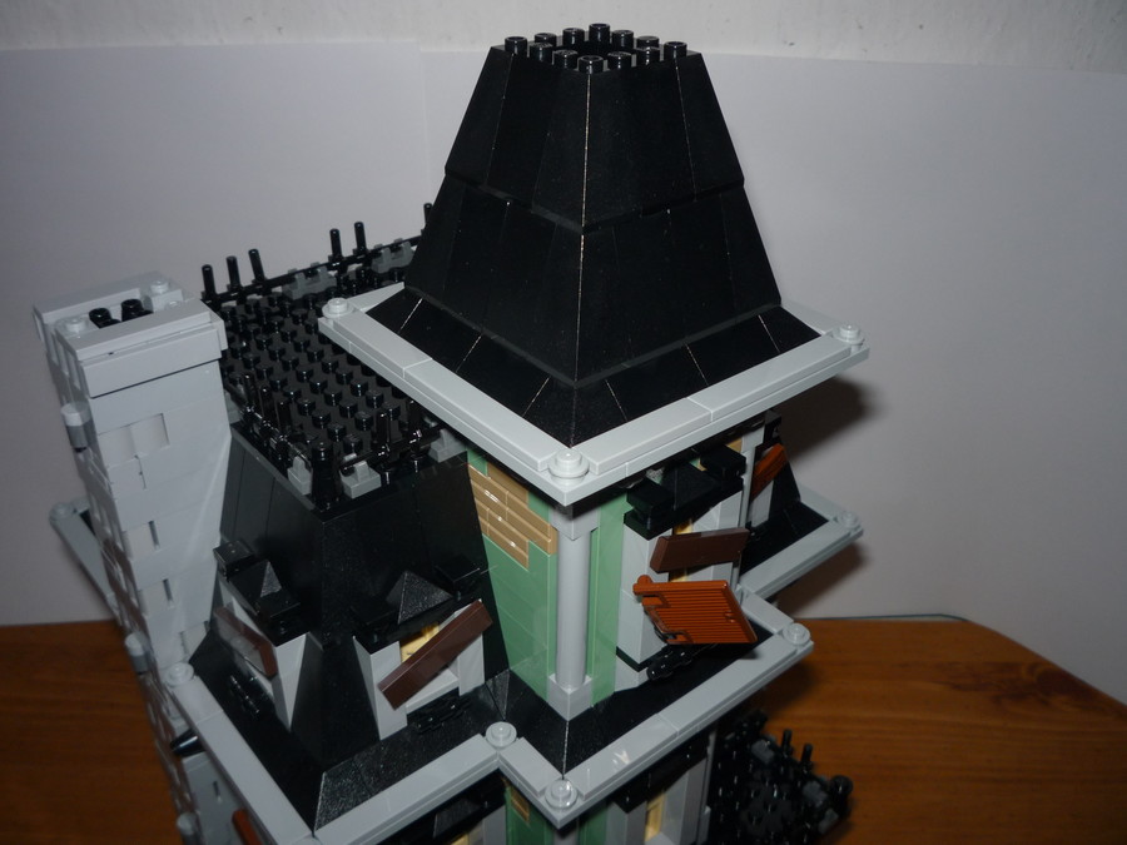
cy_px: 422
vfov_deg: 44.2
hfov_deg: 56.8
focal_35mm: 32
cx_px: 564
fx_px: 1042
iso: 100
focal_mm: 5.2
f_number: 4
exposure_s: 1/30
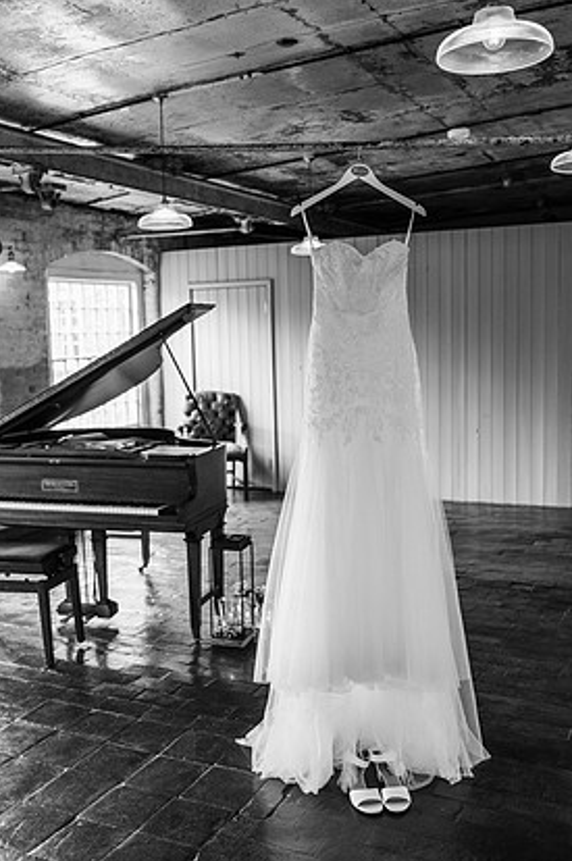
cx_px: 269
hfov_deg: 35.0
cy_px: 428
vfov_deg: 50.7
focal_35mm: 38
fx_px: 908
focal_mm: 35
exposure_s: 1/200
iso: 400
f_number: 2.5
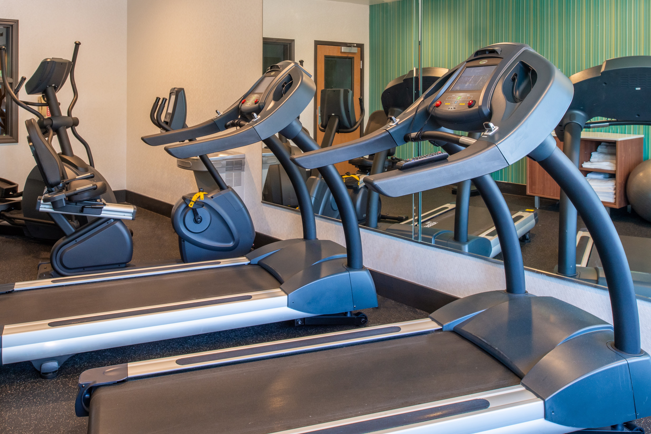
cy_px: 244
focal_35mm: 32
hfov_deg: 58.6
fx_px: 579
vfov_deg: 41.1
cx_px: 288
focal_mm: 24
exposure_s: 1/25
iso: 640
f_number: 11
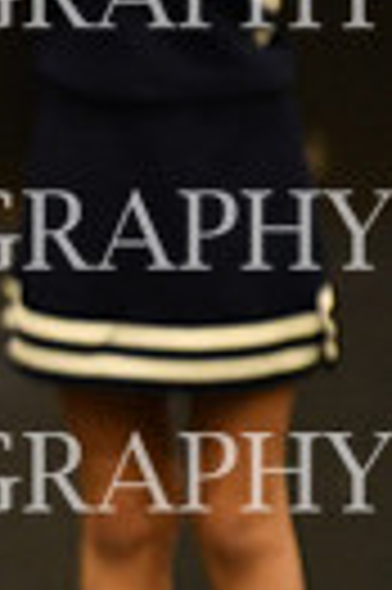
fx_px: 21763
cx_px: -475
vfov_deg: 1.6
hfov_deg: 1.0
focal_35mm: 1329
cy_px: 351
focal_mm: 200
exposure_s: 1/800
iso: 4000
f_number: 2.8
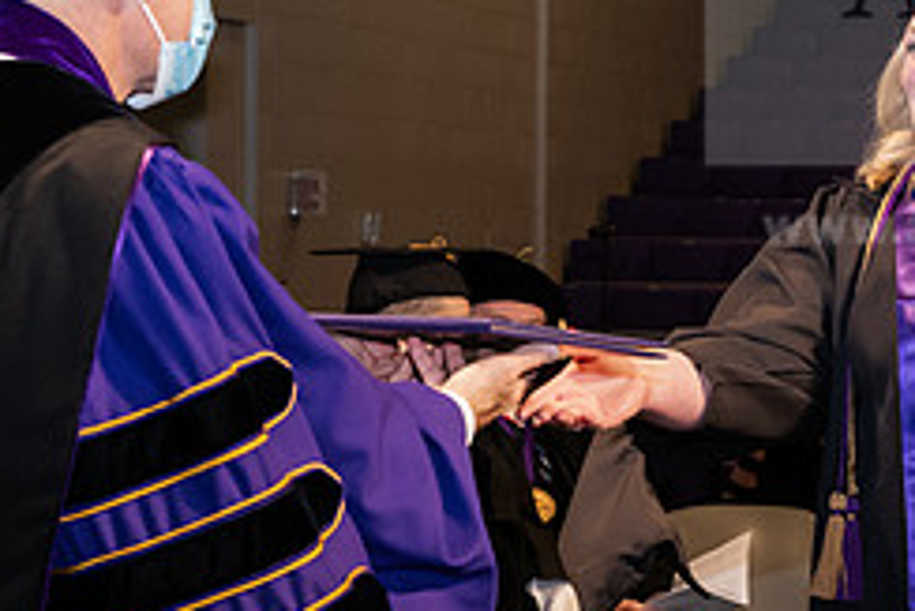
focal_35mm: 138
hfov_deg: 14.8
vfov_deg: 10.0
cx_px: 592
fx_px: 3509
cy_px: 306
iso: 1600
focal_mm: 58
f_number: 6.3
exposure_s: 1/200
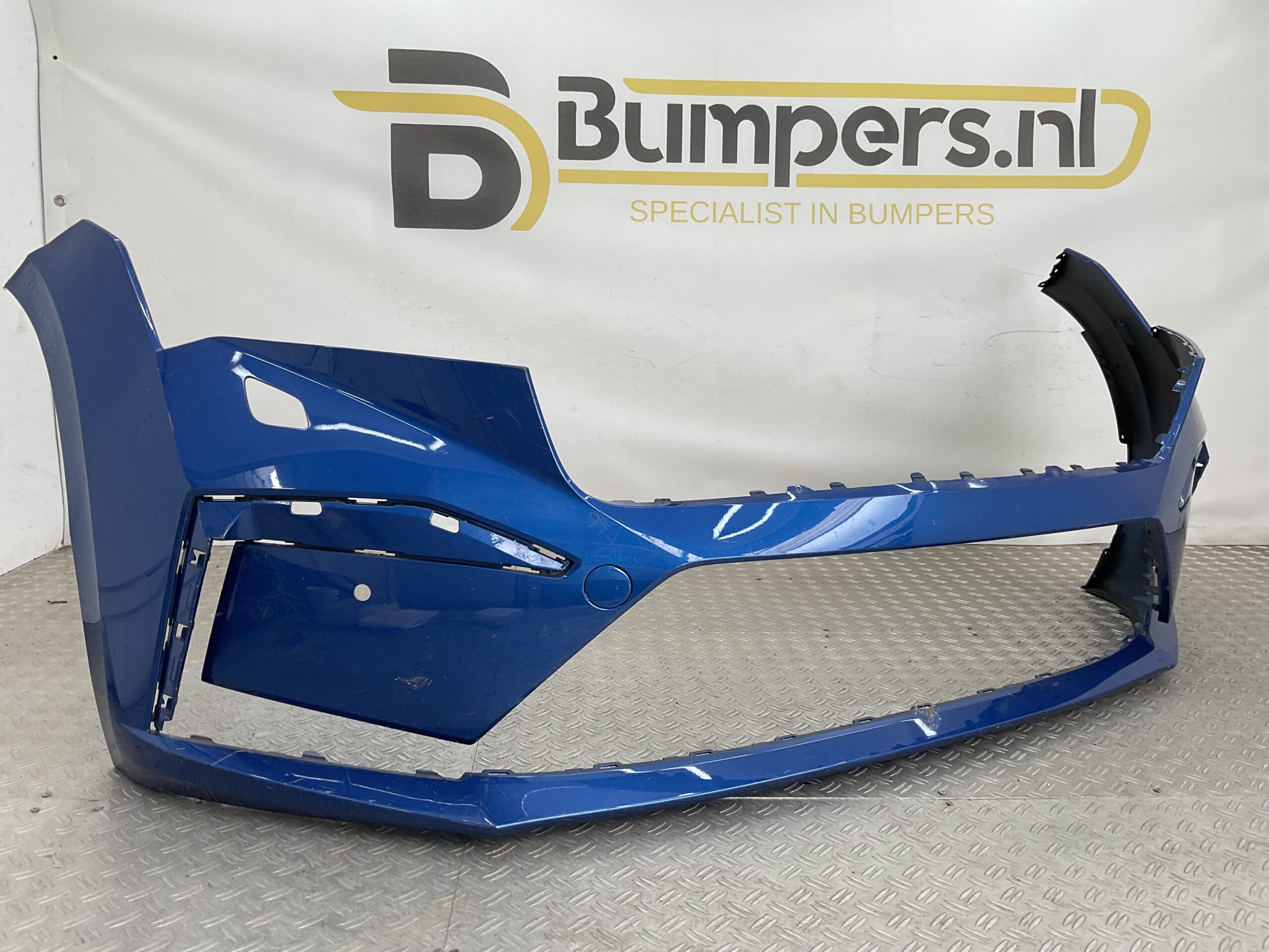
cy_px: 476
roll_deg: -0.9
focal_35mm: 29
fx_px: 1063
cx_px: 634
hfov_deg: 61.7
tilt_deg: -11.1
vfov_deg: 48.2
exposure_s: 1/125
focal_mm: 3
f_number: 1.8
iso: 16
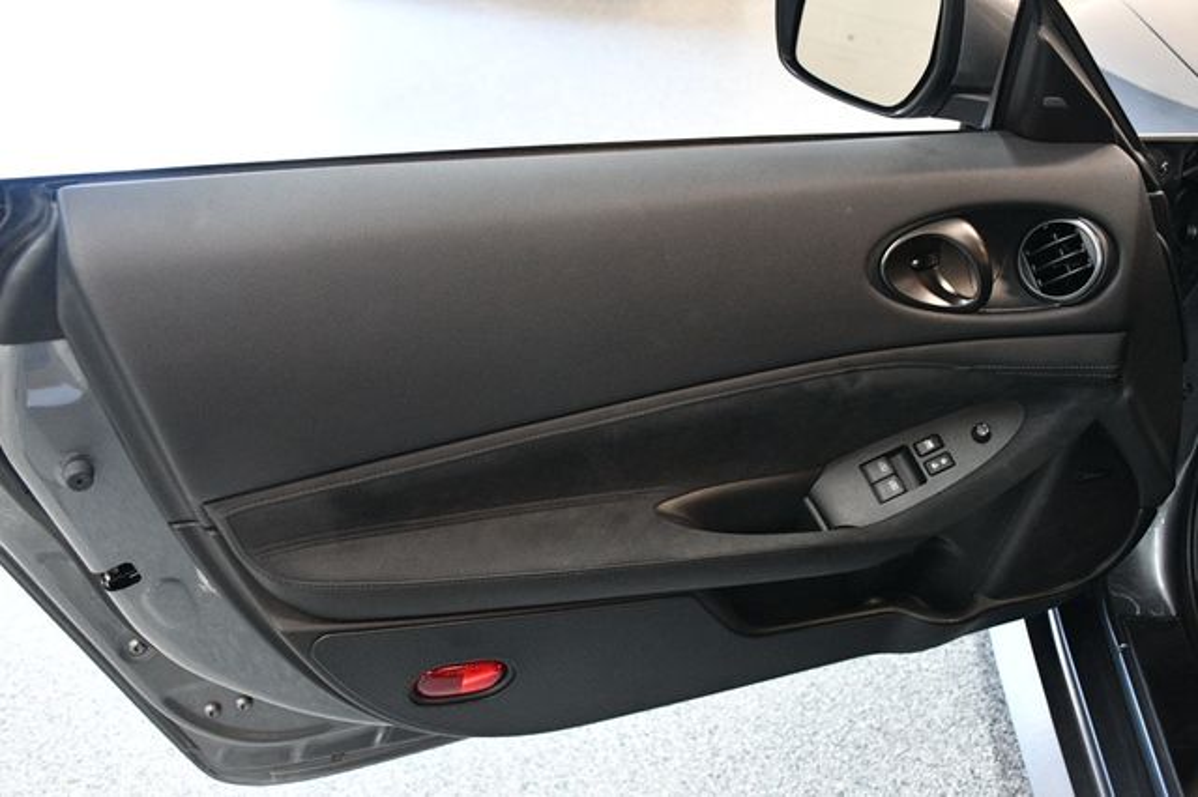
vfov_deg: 36.8
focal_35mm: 36
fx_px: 1197
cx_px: 599
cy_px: 398
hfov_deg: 53.2
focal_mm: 24
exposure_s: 1/80
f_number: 3.8
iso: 3200
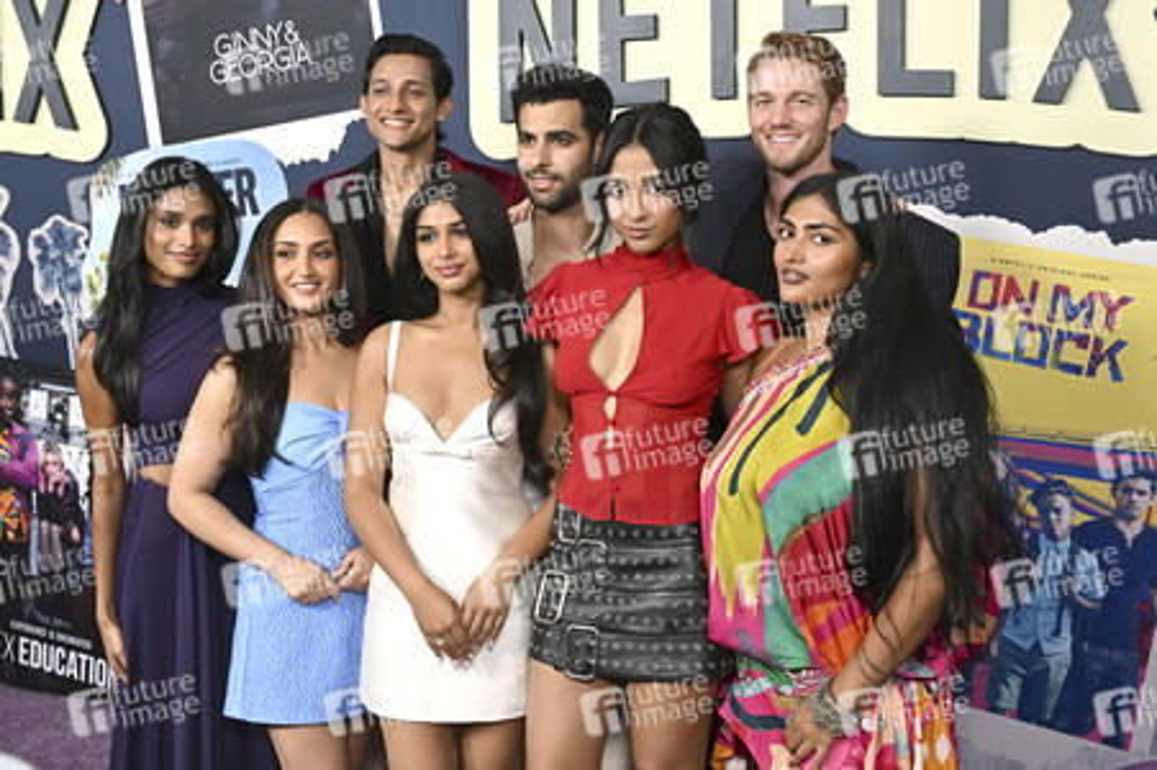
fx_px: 1124
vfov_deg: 37.8
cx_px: 578
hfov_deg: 54.5
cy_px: 385
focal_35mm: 35
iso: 1250
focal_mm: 35
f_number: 5.6
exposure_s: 1/250
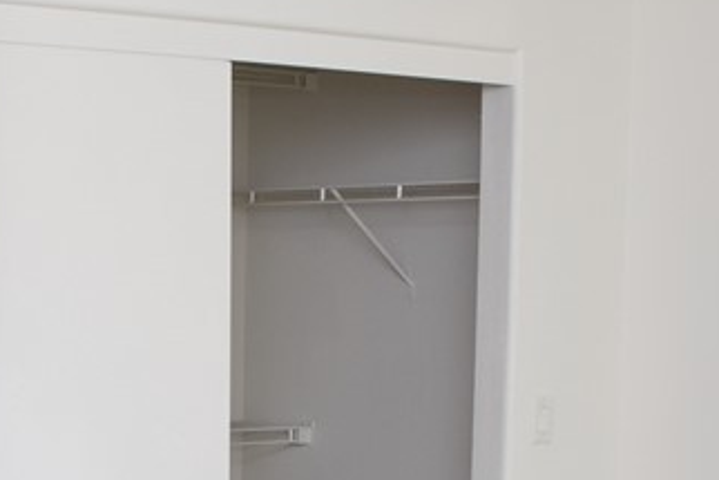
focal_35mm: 101
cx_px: 74
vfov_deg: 13.5
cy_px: 420
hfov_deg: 19.8
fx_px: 2018
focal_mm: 20
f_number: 6.3
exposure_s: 1/160
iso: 400
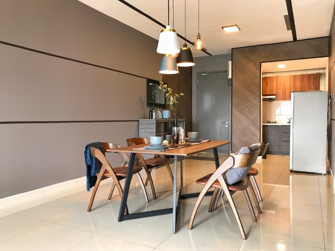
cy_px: 126
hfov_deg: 63.4
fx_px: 271
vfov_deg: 49.7
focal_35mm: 28
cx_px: 168
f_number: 1.8
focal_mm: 3.99
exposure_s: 1/20
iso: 40
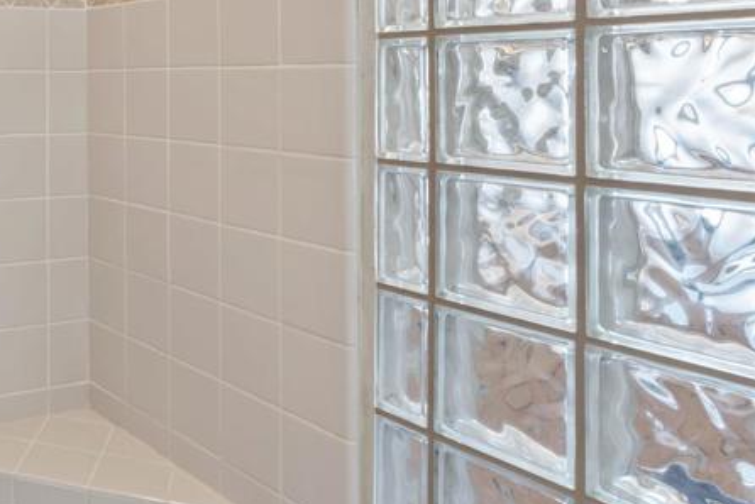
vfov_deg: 33.1
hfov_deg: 40.9
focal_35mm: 39
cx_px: -54
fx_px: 818
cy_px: 89
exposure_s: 1/1.25
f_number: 8
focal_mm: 17
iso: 80
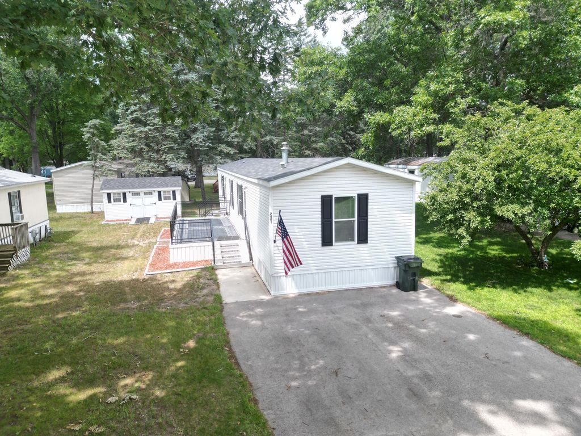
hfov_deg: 71.6
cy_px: 218
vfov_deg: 56.8
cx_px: 290
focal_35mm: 24
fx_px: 403
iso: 140
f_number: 1.7
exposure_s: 1/1000
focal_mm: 6.72
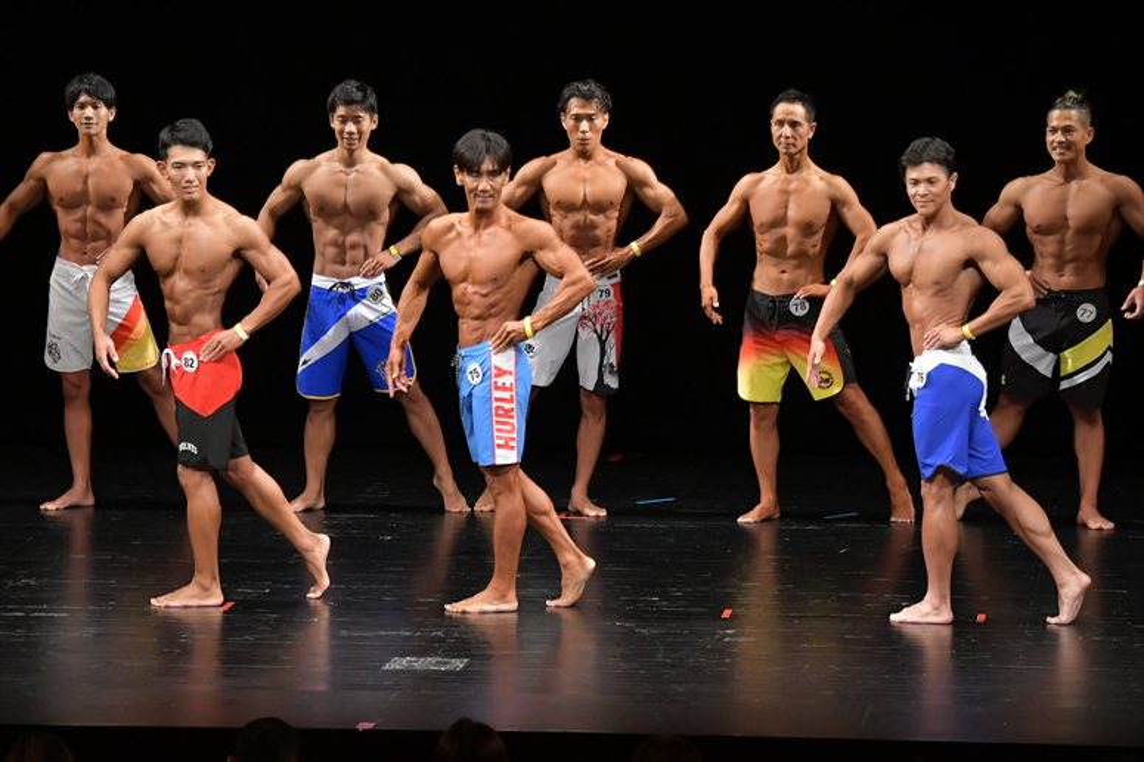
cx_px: 572
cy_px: 381
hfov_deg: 10.2
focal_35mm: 202
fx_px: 6416
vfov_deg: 6.8
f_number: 5.6
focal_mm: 135
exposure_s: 1/400
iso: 3200
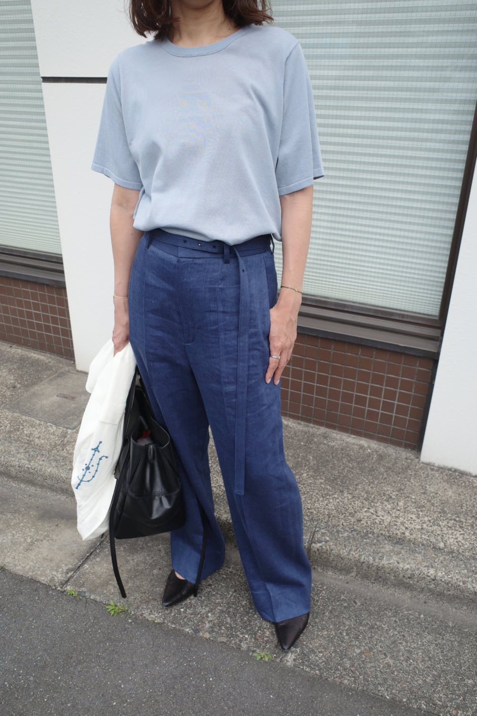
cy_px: 358
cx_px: 238
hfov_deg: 46.4
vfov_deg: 65.5
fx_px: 556
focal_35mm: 28
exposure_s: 1/250
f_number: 4
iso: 200
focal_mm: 18.3
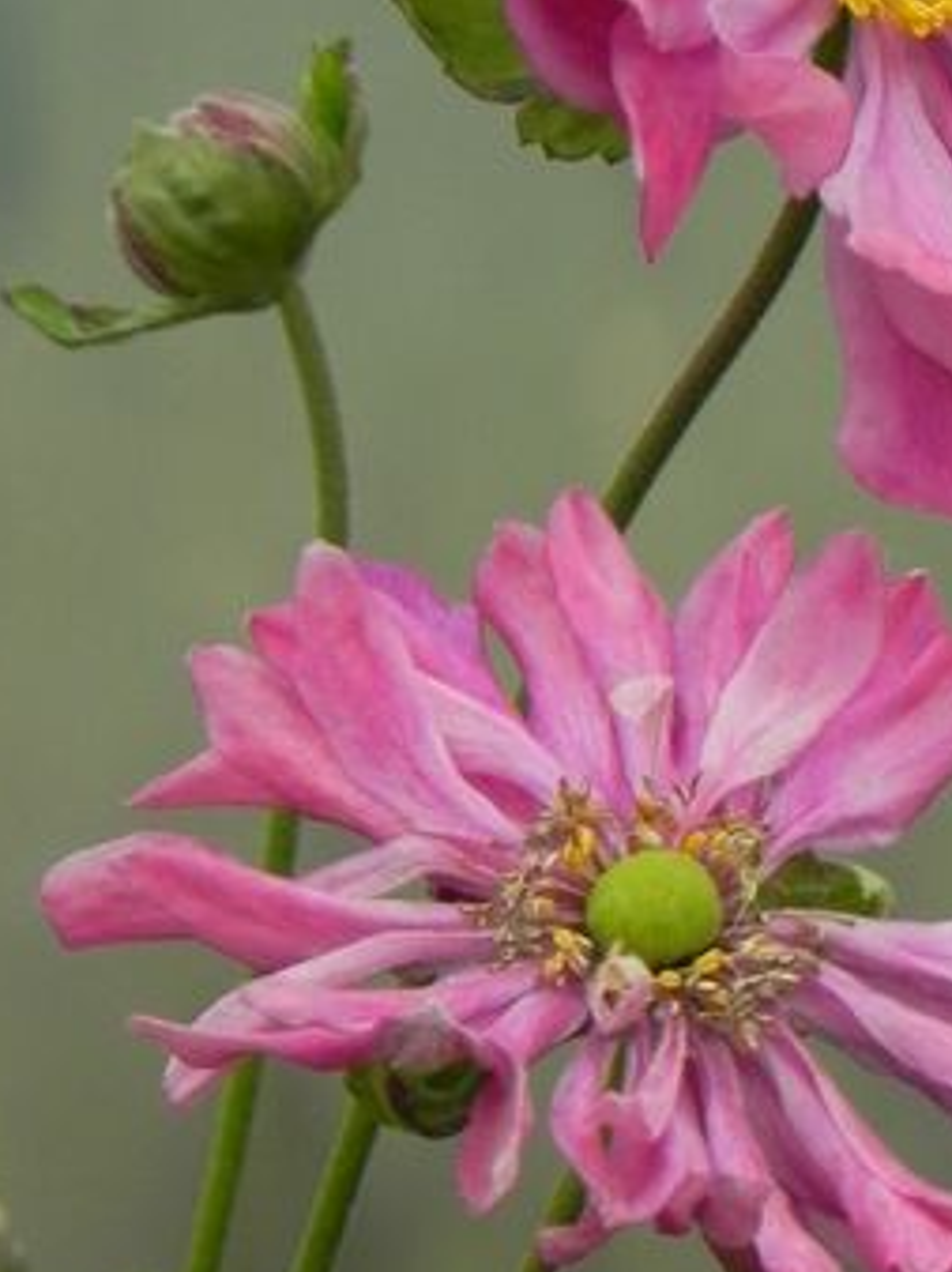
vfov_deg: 1.4
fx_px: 52613
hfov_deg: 1.0
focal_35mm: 1433
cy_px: 474
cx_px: 719
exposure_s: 1/50
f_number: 5
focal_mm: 107.6
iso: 160
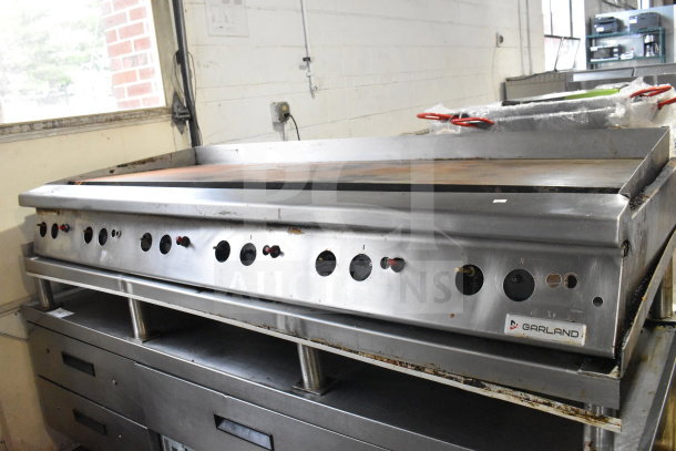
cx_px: 338
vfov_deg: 43.6
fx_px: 563
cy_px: 226
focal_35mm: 30
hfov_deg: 61.9
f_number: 9
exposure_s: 1/320
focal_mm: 20
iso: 6400
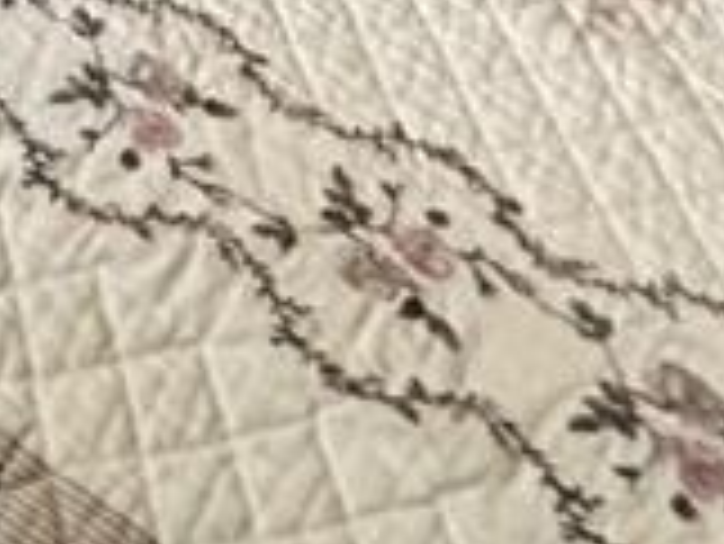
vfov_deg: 10.5
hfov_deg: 20.8
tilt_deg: -17.0
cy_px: -1176
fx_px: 1863
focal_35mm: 89
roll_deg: +1.1
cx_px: -90
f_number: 2.2
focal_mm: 2.22
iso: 800
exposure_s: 1/60
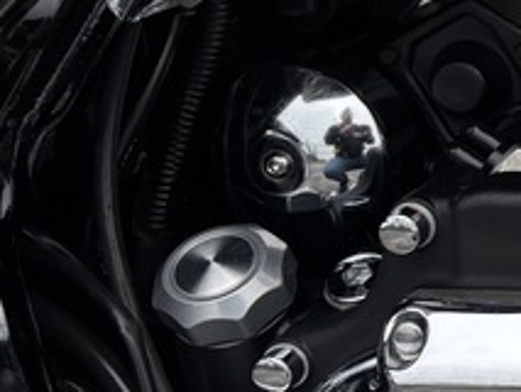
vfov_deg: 11.8
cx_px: 1174
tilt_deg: -23.7
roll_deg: -1.5
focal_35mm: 125
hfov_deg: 12.8
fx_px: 1882
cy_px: 88
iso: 50
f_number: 1.6
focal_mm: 5.96
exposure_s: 1/910
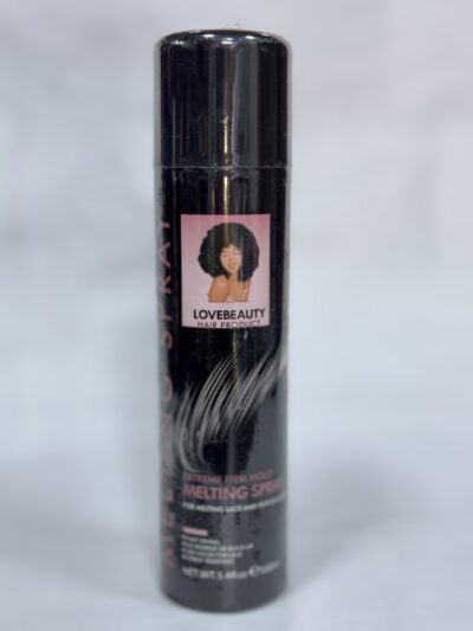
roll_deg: -0.8
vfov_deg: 39.6
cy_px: 316
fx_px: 874
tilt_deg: -12.6
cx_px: 236
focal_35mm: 48
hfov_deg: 30.3
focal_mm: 6.76
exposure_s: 1/118
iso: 64
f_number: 1.78
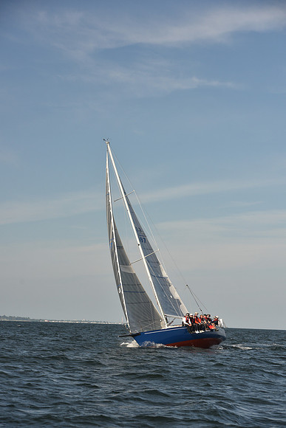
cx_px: 143
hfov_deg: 14.9
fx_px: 1096
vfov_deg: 22.1
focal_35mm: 92
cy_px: 214
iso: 250
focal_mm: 92
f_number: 5.6
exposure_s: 1/640
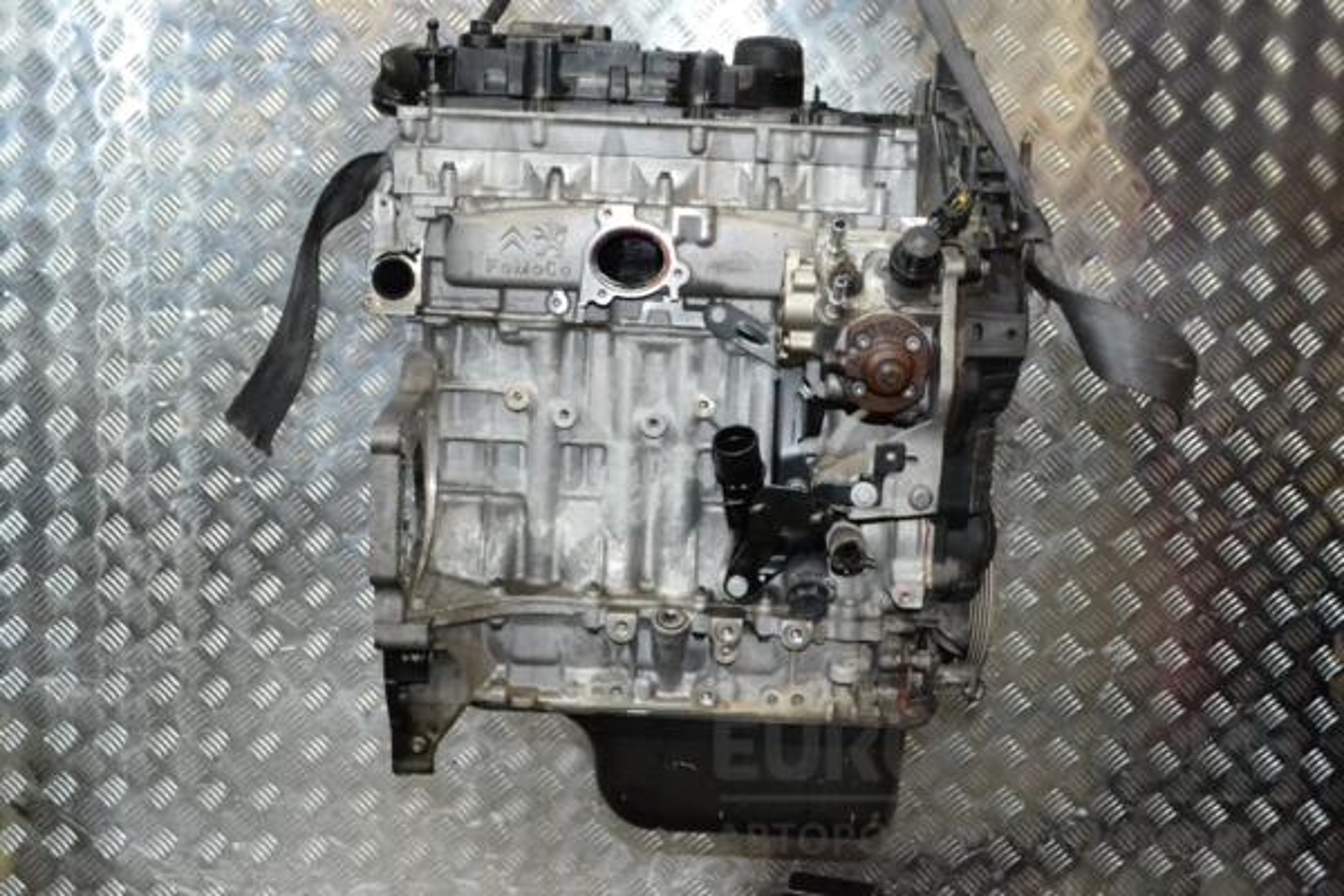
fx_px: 1456
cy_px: 448
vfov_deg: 34.2
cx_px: 672
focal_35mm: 39
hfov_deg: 49.6
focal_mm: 26
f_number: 6.3
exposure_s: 1/60
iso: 3200
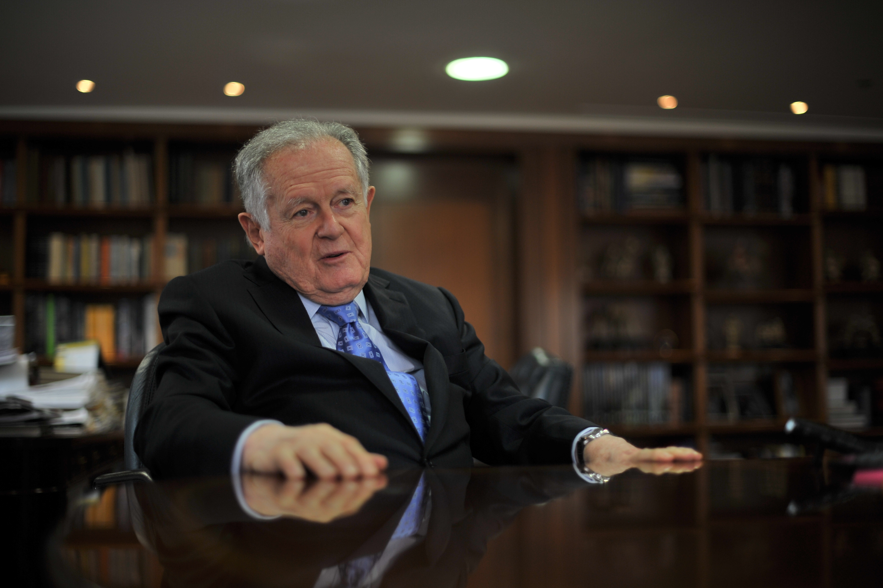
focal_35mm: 50
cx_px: 442
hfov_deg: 39.6
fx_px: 1226
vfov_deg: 27.0
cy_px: 294
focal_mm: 50
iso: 200
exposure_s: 1/200
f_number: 1.4
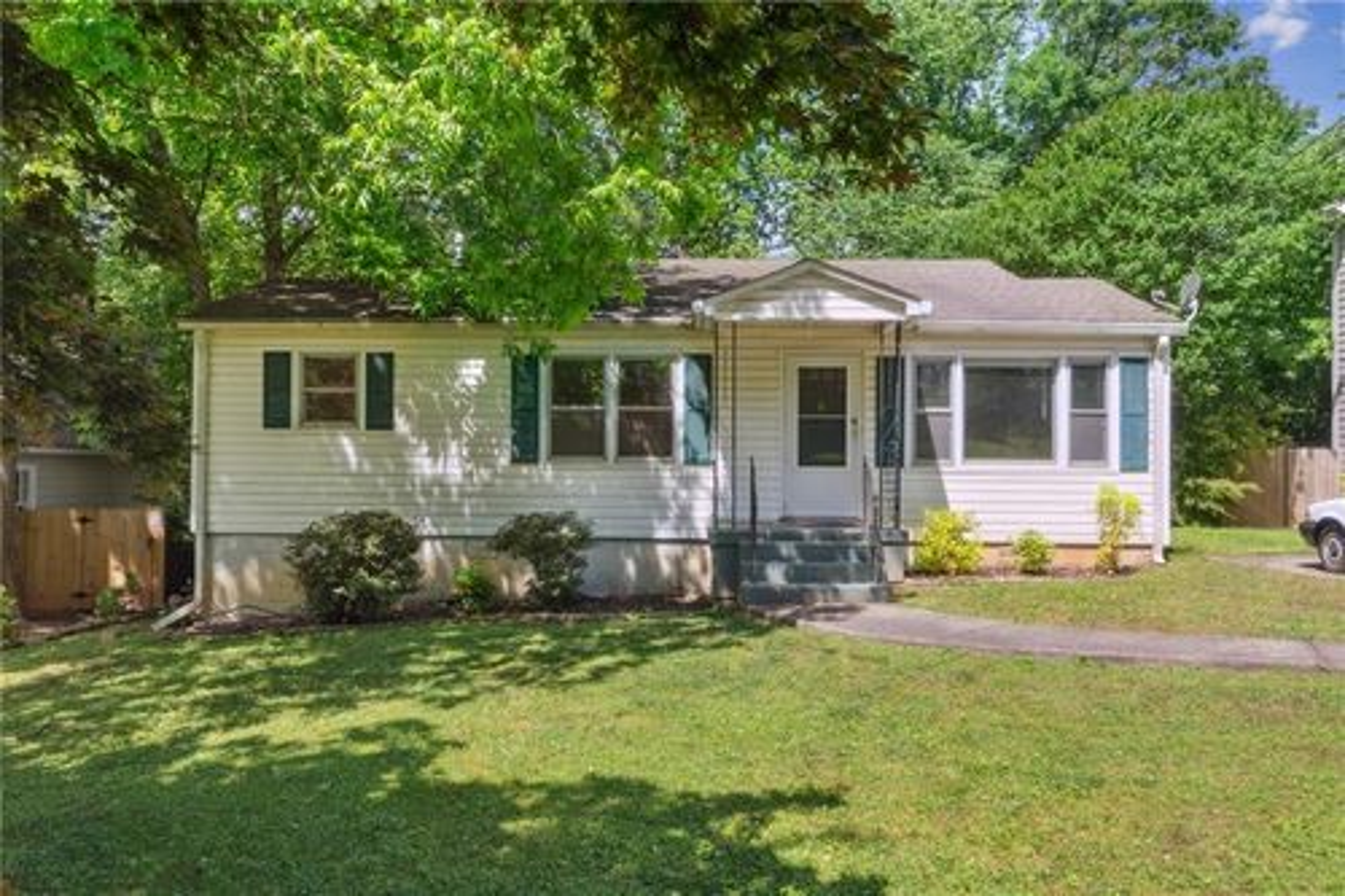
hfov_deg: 70.5
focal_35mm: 26
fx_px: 952
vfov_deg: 50.4
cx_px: 672
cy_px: 448
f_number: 11
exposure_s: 1/60
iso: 100
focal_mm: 17
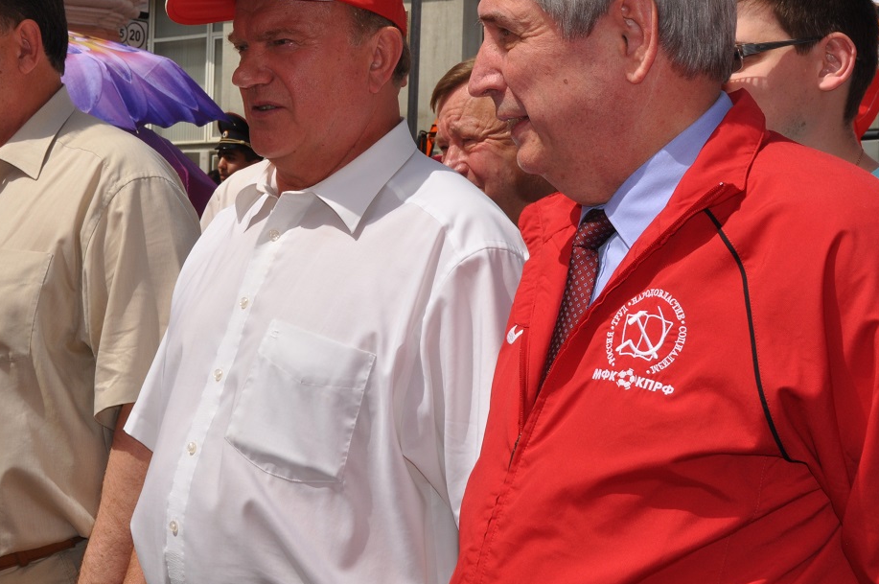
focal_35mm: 80
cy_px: 187
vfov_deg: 17.0
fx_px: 1951
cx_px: 288
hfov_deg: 25.3
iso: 200
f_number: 18
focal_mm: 38
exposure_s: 1/200
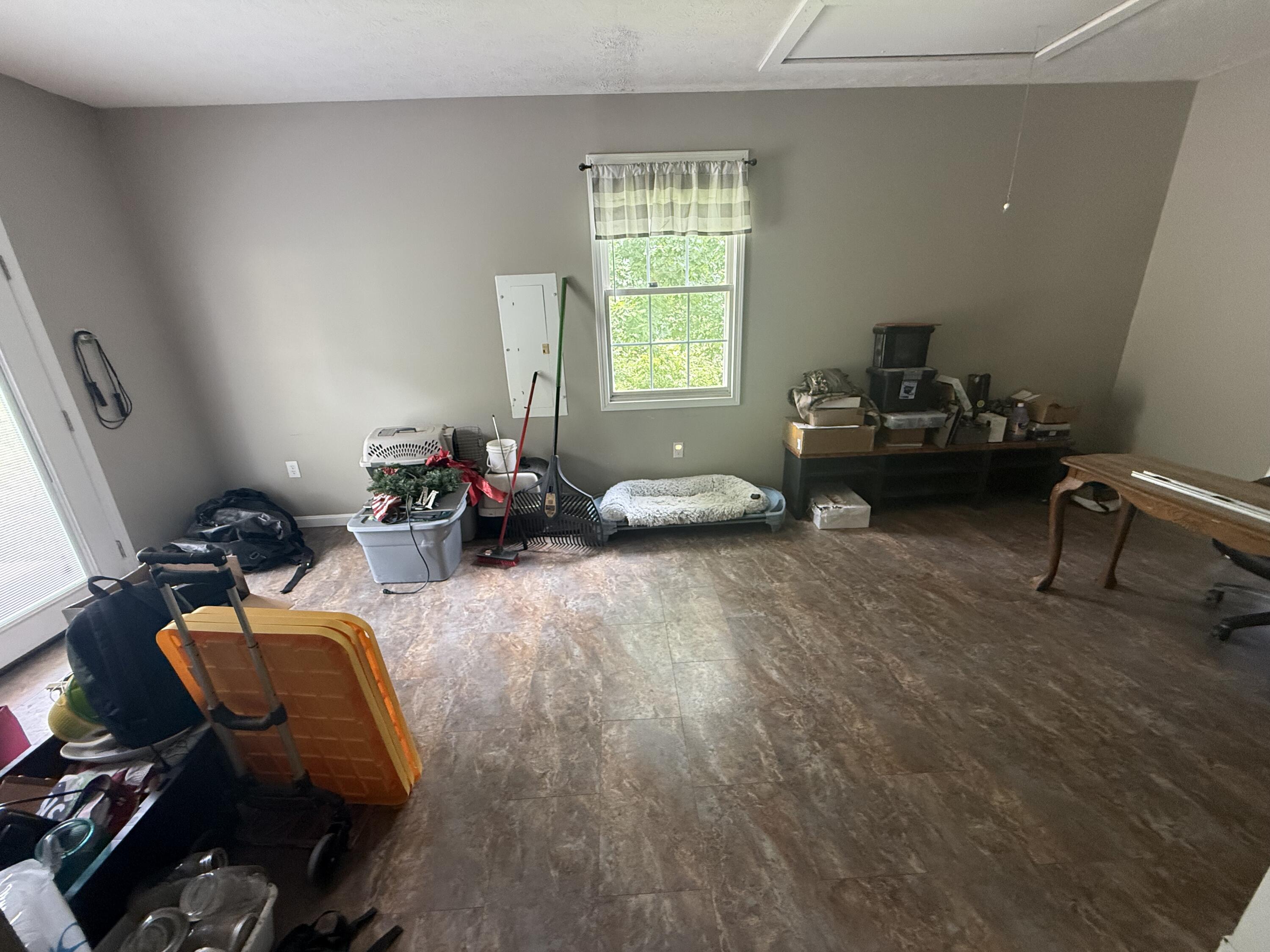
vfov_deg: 85.7
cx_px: 635
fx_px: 514
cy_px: 476
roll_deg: +2.5
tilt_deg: -19.3
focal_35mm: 14
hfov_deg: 102.1
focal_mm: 2.22
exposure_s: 1/85
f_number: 2.2
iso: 400
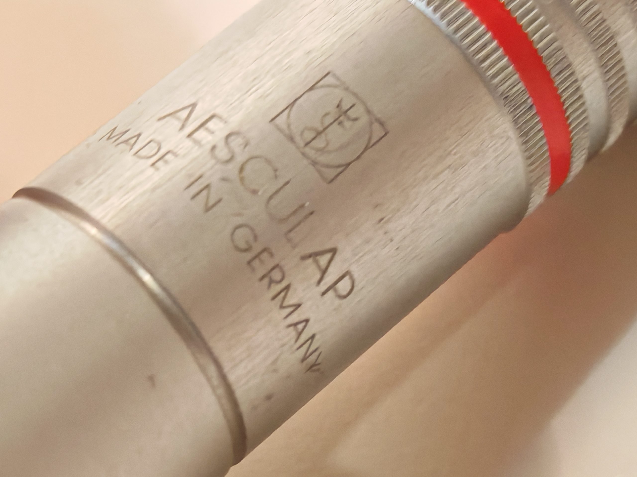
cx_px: 318
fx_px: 2429
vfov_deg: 11.2
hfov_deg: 14.9
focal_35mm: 132
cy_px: 238
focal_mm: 6.83
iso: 400
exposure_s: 1/50
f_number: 2
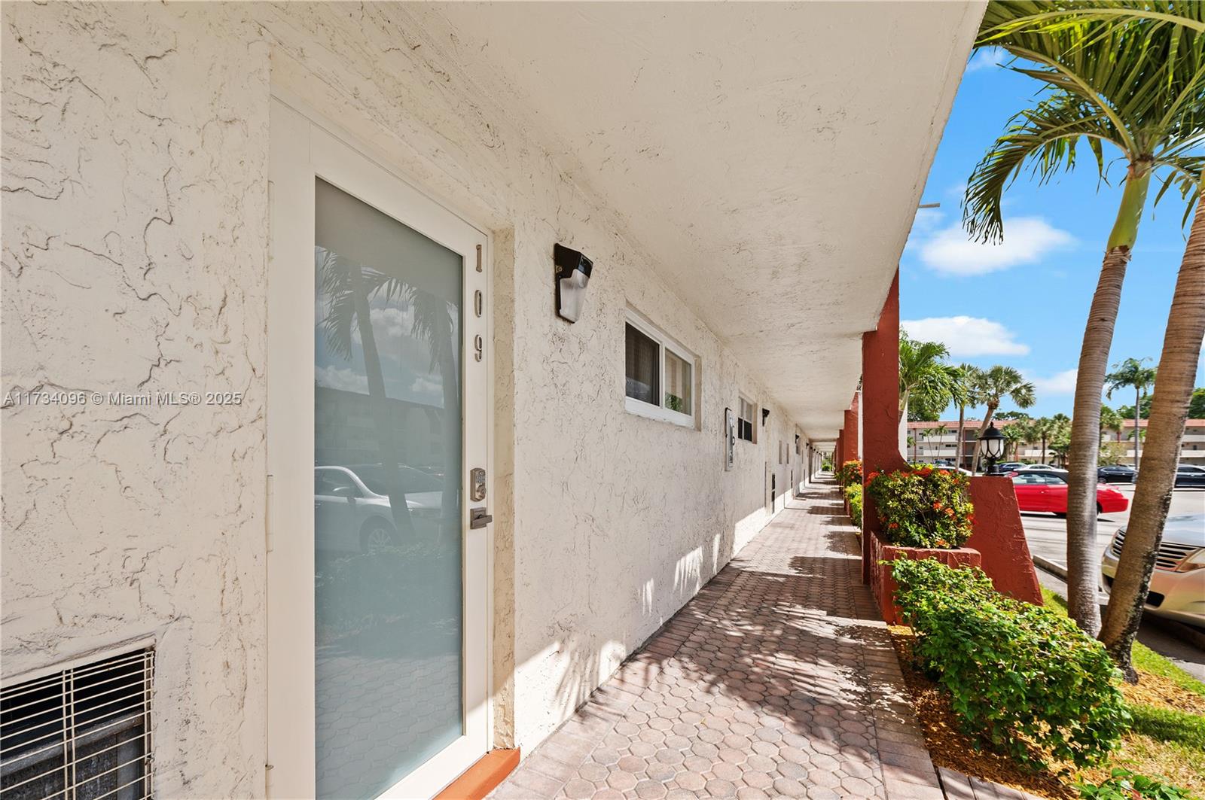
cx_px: 602
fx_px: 468
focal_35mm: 14
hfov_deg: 104.3
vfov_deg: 81.1
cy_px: 400
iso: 200
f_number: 8
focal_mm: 14
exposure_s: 1/500
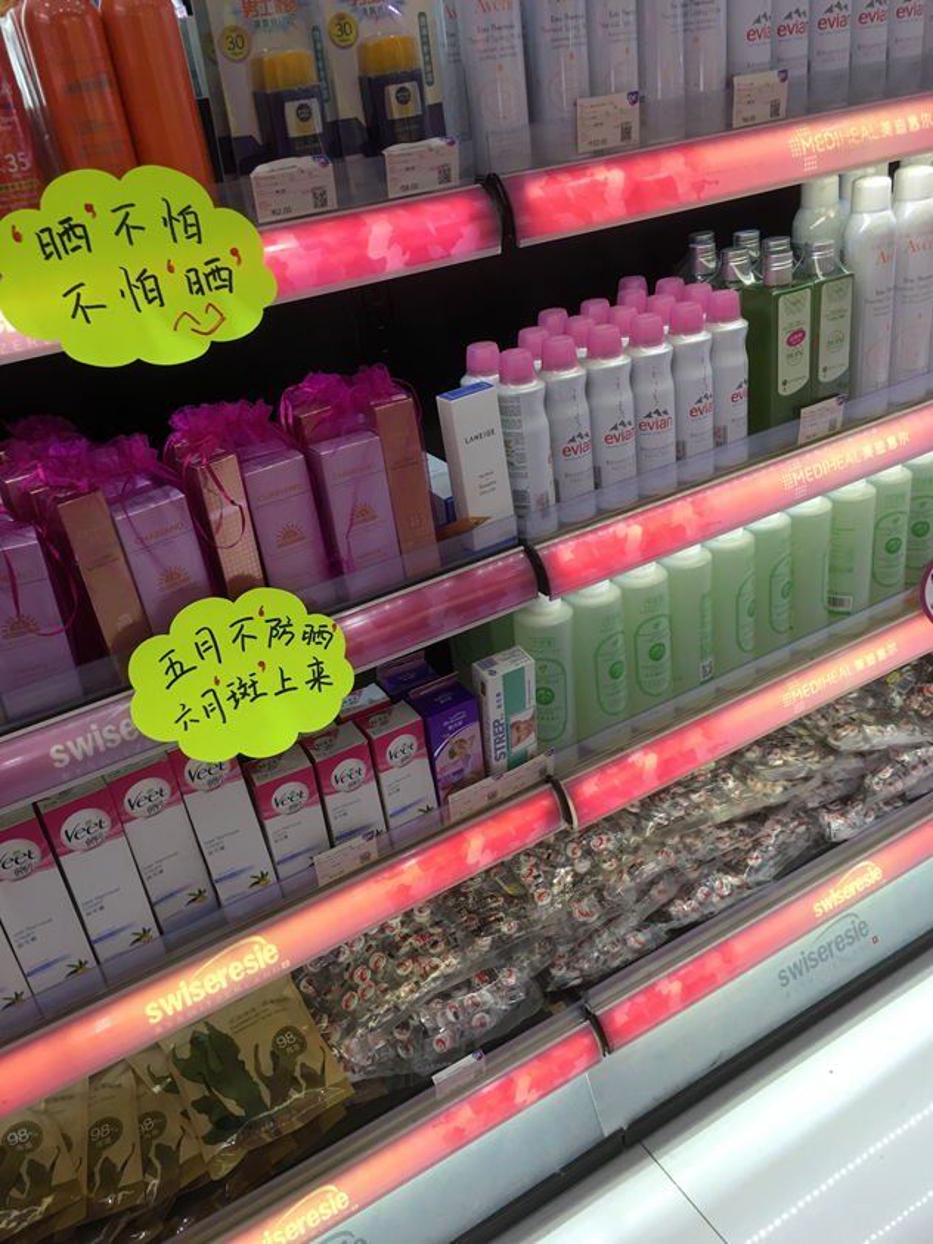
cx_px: 466
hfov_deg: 48.2
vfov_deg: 61.7
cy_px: 622
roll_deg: +8.3
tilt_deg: -26.7
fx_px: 1042
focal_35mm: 29
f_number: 2.2
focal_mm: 4.15
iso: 25
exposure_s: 1/33
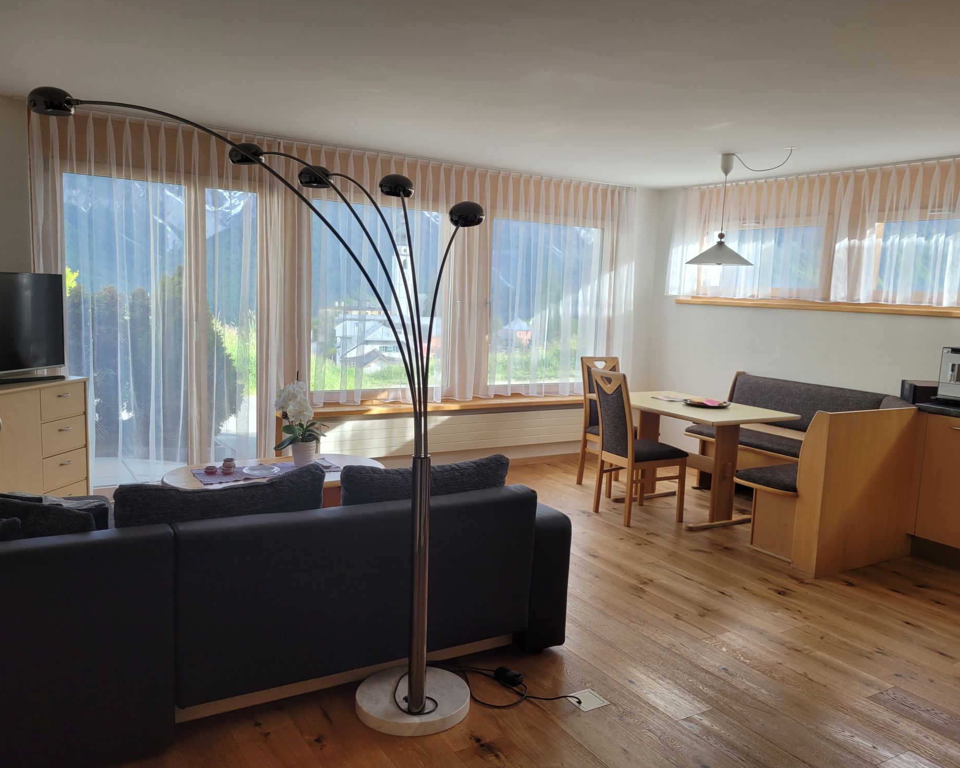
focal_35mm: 28
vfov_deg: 51.5
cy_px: 391
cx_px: 494
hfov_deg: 62.2
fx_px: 796
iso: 40
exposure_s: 1/100
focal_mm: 5.4
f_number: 1.8
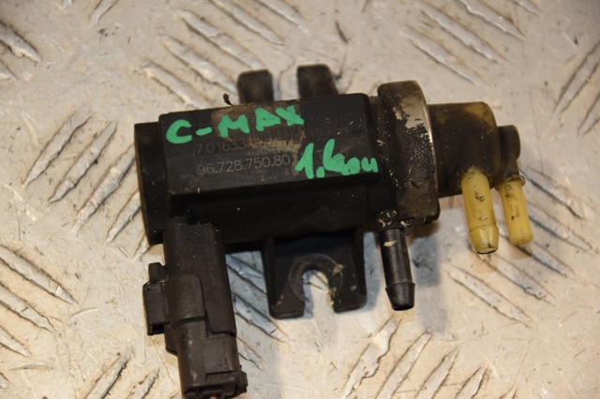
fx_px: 2624
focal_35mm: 158
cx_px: 300
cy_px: 200
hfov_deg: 13.0
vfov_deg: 8.7
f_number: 5.6
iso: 800
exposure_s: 1/160
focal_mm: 105
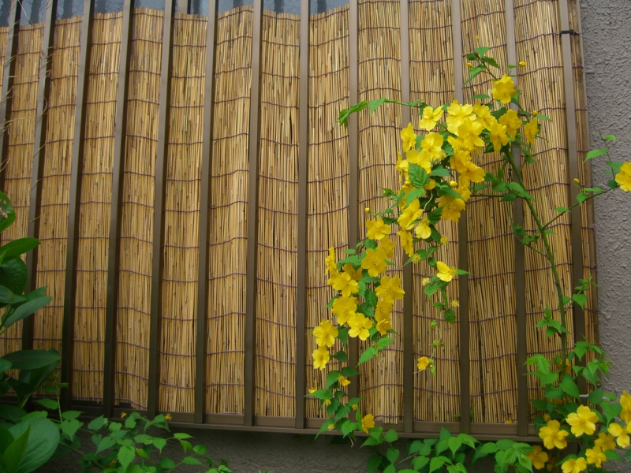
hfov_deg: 49.0
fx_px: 693
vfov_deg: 37.7
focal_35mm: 38
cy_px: 236
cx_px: 316
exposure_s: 1/125
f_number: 2.8
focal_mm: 7.9
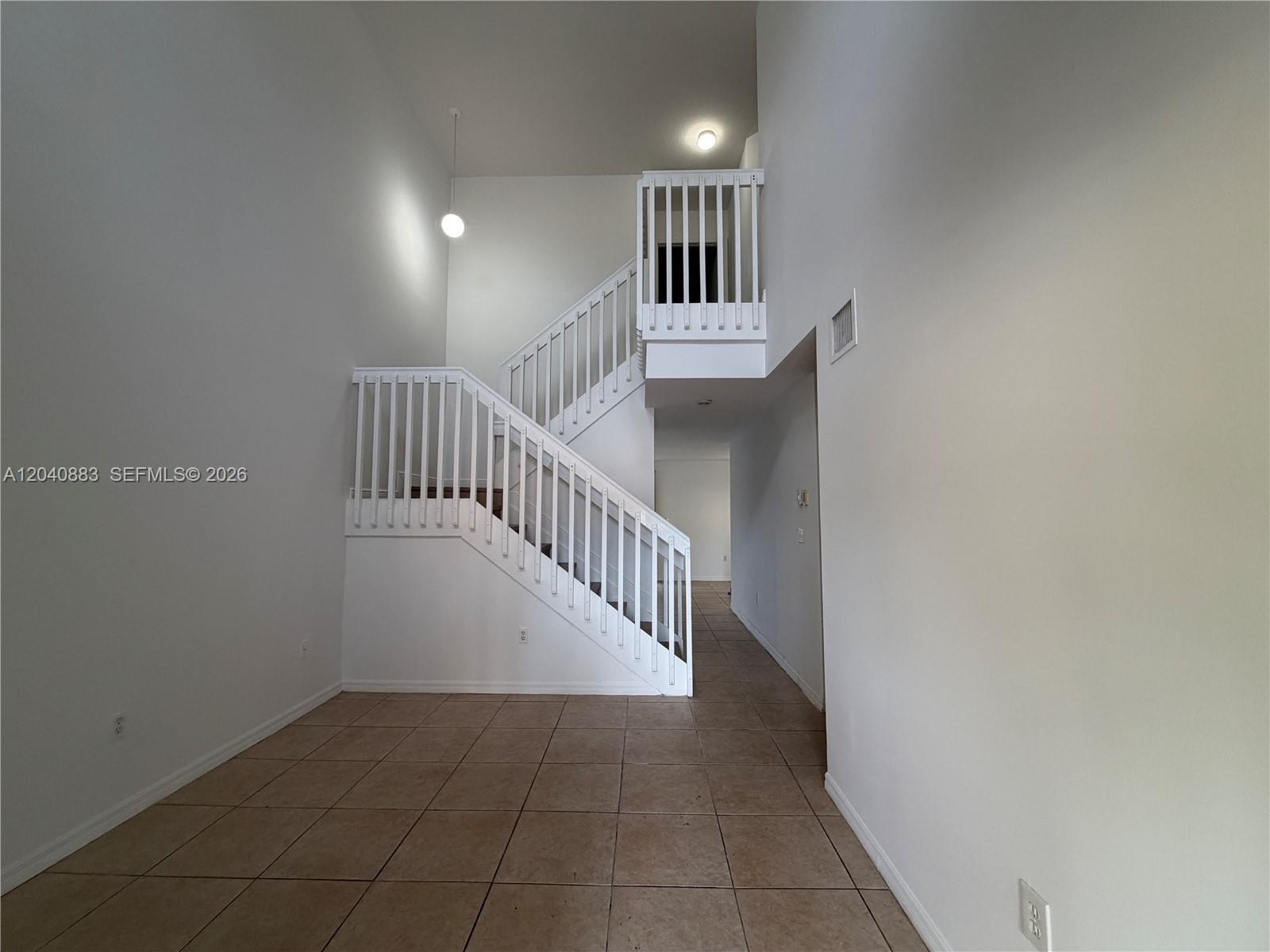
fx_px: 514
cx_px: 635
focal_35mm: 14
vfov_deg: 85.7
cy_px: 476
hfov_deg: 102.1
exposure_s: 1/120
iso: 250
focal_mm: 2.22
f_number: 2.2
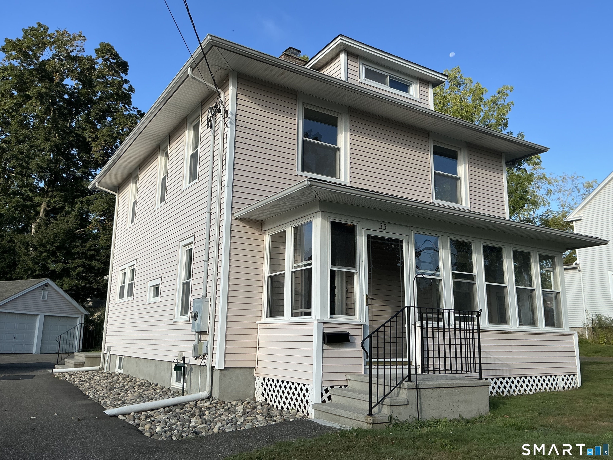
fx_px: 496
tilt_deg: +12.7
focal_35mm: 28
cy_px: 230
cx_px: 306
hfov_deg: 63.4
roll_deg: -0.3
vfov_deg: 49.7
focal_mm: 3
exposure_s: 1/1412
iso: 25
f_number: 1.8
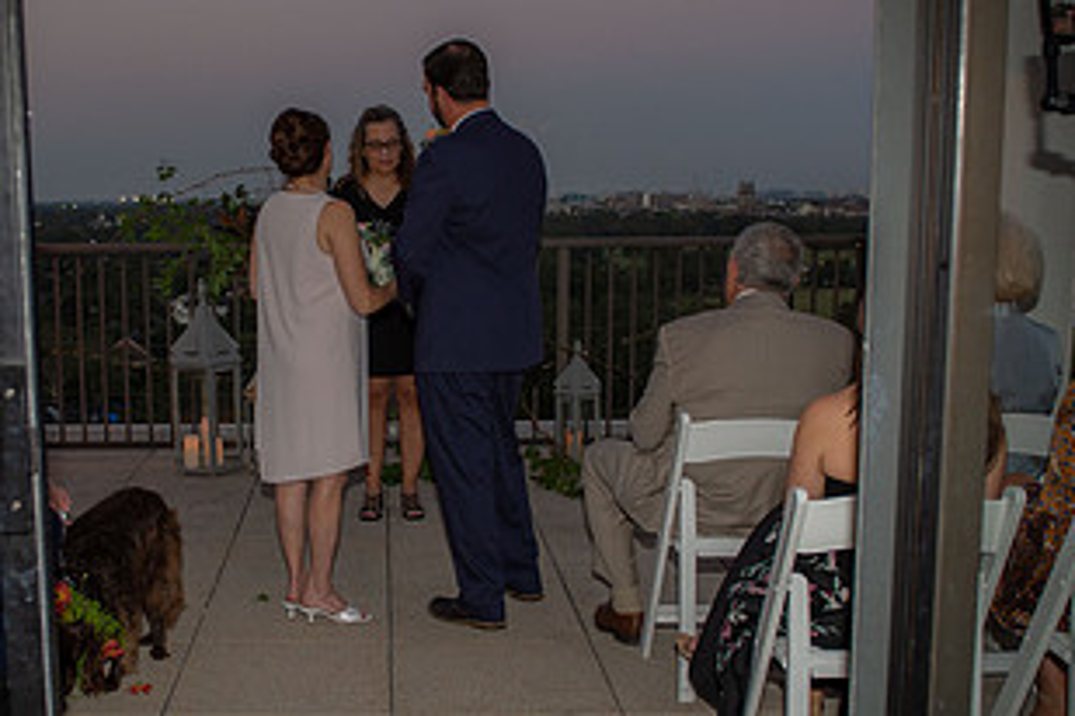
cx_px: 362
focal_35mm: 45
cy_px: 393
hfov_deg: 43.0
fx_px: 1344
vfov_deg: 29.8
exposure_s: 1/160
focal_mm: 24
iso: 800
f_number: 4
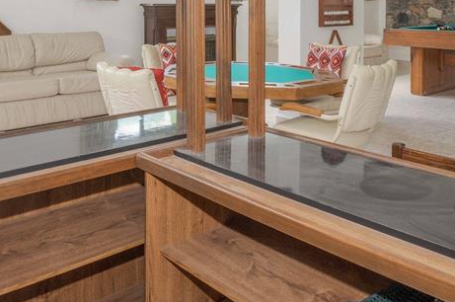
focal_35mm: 41
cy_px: 0
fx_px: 519
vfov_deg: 30.2
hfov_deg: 47.1
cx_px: 269
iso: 400
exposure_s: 1/2.5
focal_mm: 18.5
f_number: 22
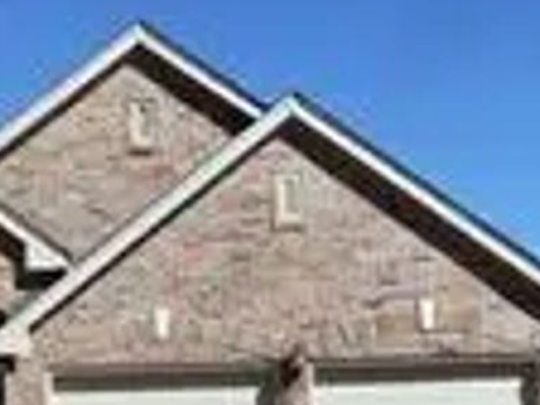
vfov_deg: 21.2
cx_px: -29
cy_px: 434
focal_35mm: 66
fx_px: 1030
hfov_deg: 27.3
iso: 125
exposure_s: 1/500
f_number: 5
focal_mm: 4.1
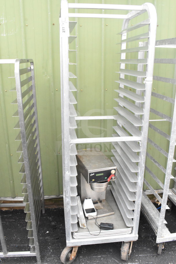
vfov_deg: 59.5
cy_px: 132
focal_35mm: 32
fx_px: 231
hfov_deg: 41.7
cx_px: 88
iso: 6400
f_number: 13
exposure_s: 1/640
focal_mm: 21
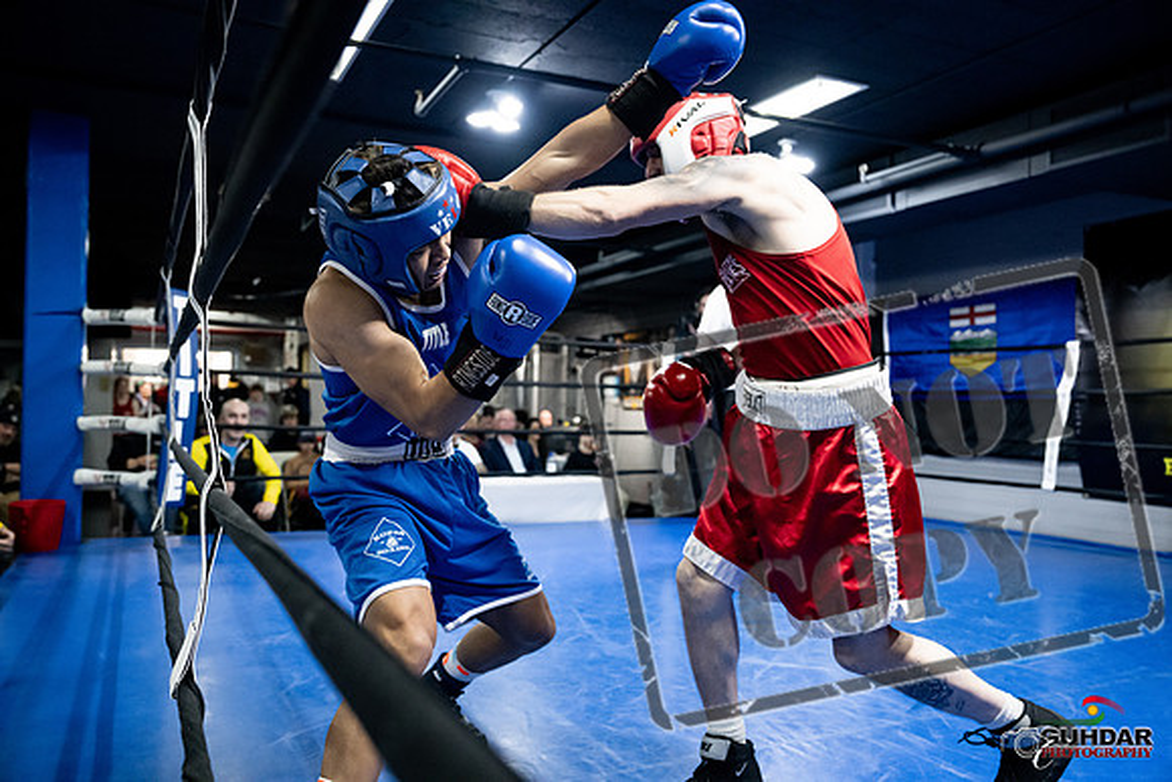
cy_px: 391
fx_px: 944
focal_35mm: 29
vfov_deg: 45.0
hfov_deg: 63.6
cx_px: 586
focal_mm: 29
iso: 8000
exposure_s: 1/1000
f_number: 2.8
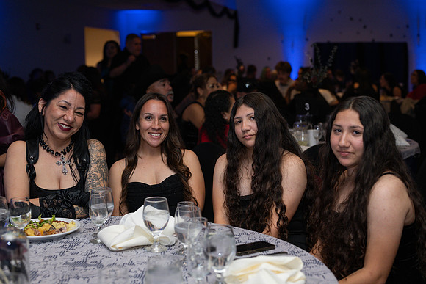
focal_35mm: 51
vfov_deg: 26.6
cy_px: 142
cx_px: 213
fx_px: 601
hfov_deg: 39.0
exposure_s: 1/200
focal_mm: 50
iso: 2000
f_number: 3.2
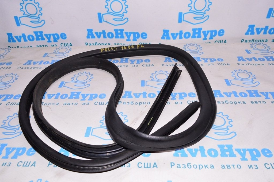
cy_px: 91
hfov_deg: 62.0
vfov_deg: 43.5
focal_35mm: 30
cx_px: 137
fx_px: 228
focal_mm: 20
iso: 1600
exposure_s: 1/200
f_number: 8
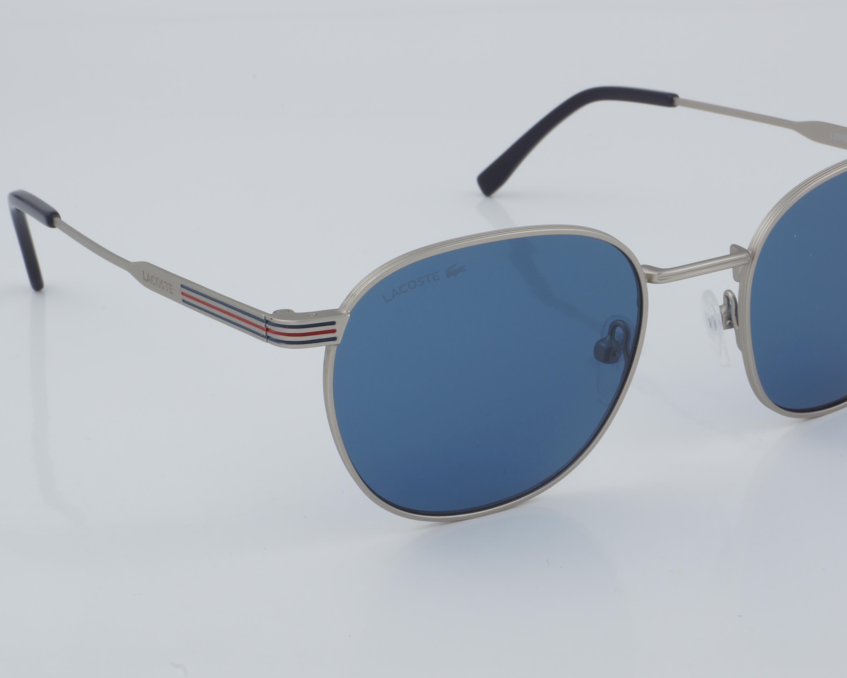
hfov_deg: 22.5
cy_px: 337
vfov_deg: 18.1
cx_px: 502
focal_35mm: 85
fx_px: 2131
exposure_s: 1/4
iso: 100
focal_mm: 50
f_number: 32
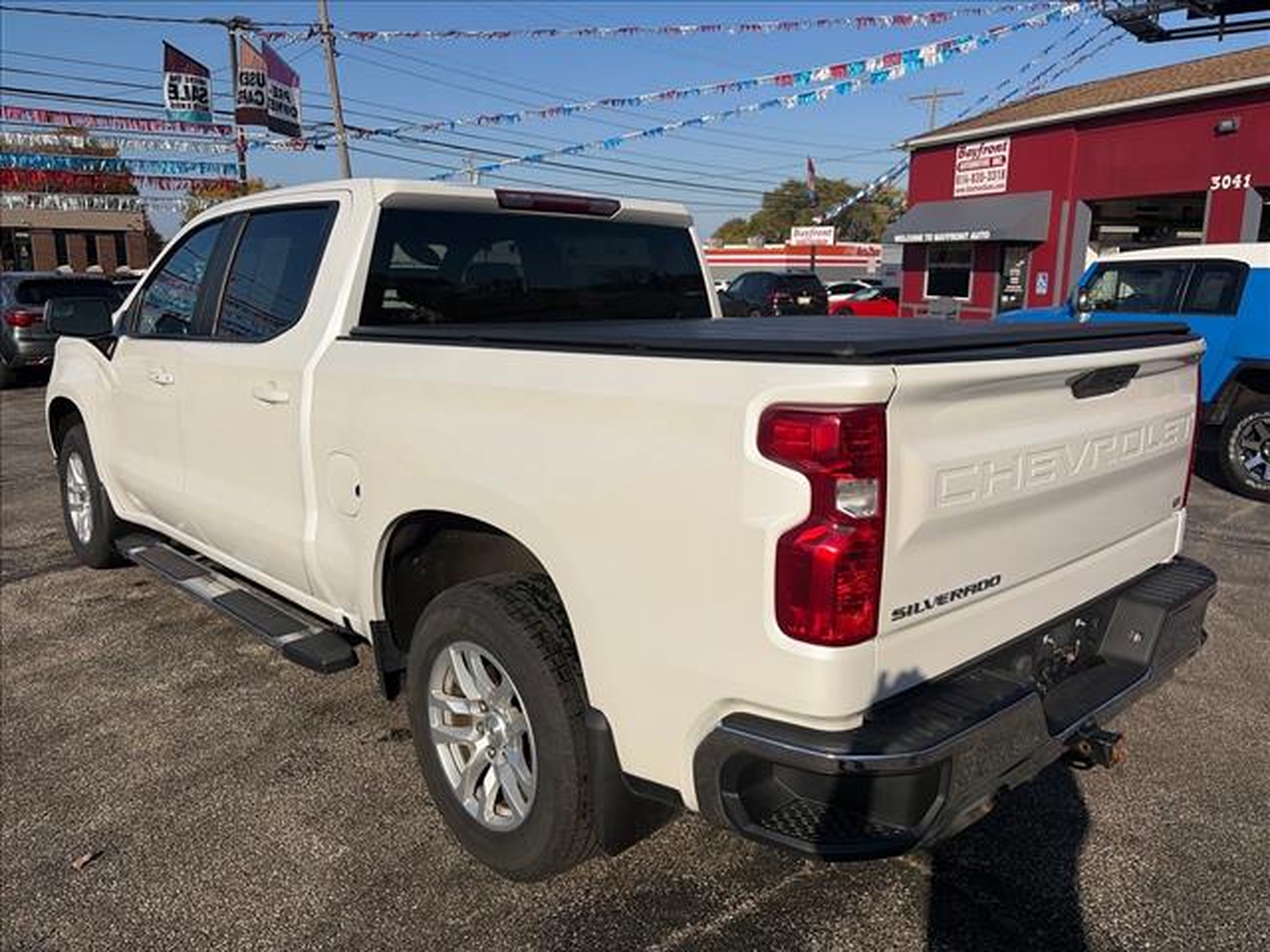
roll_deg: -0.3
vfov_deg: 53.1
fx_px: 954
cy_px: 476
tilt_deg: -12.3
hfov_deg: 67.3
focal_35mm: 26
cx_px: 635
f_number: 1.6
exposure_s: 1/7813
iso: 50
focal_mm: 5.96
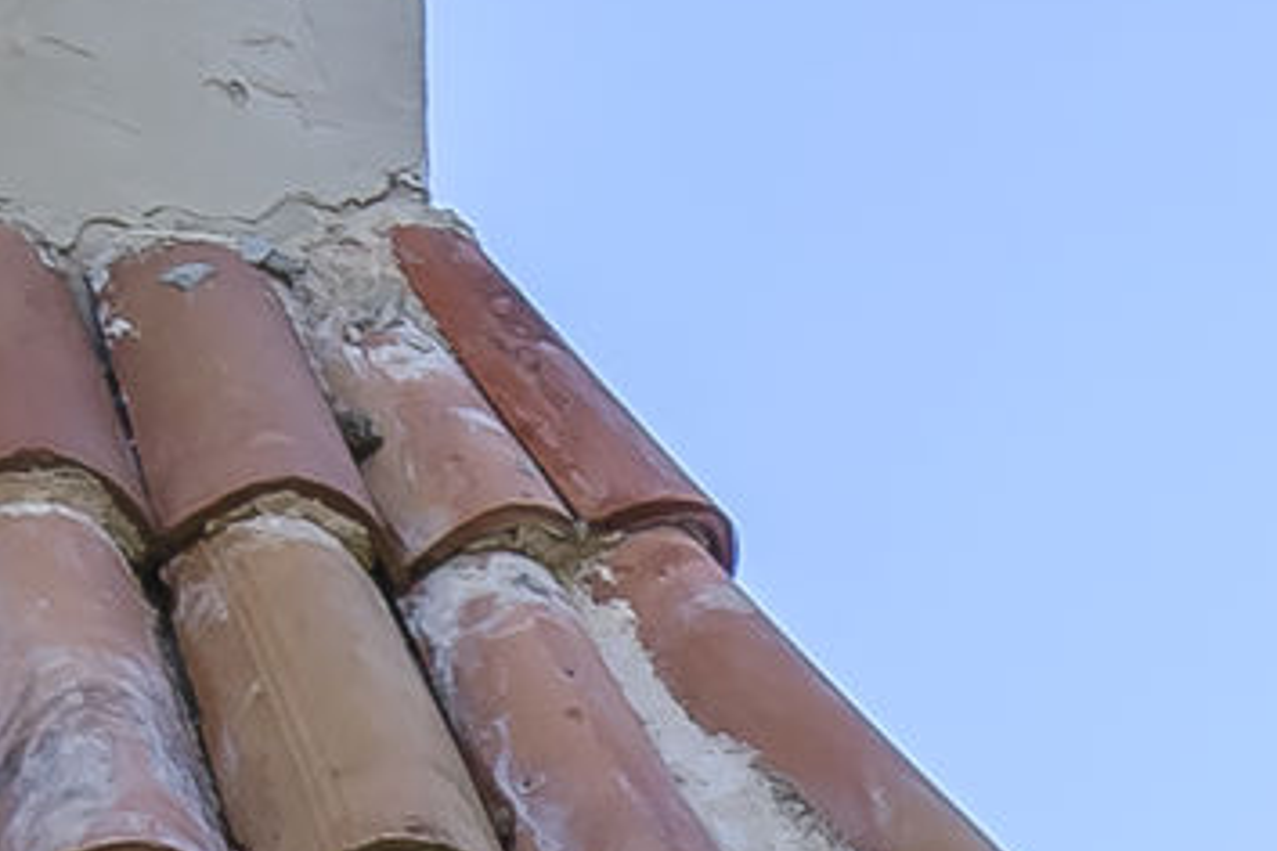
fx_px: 5460
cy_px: 2425
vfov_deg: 7.9
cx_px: 1814
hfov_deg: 12.8
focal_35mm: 154
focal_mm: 13
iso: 100
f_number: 7.1
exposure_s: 1/250
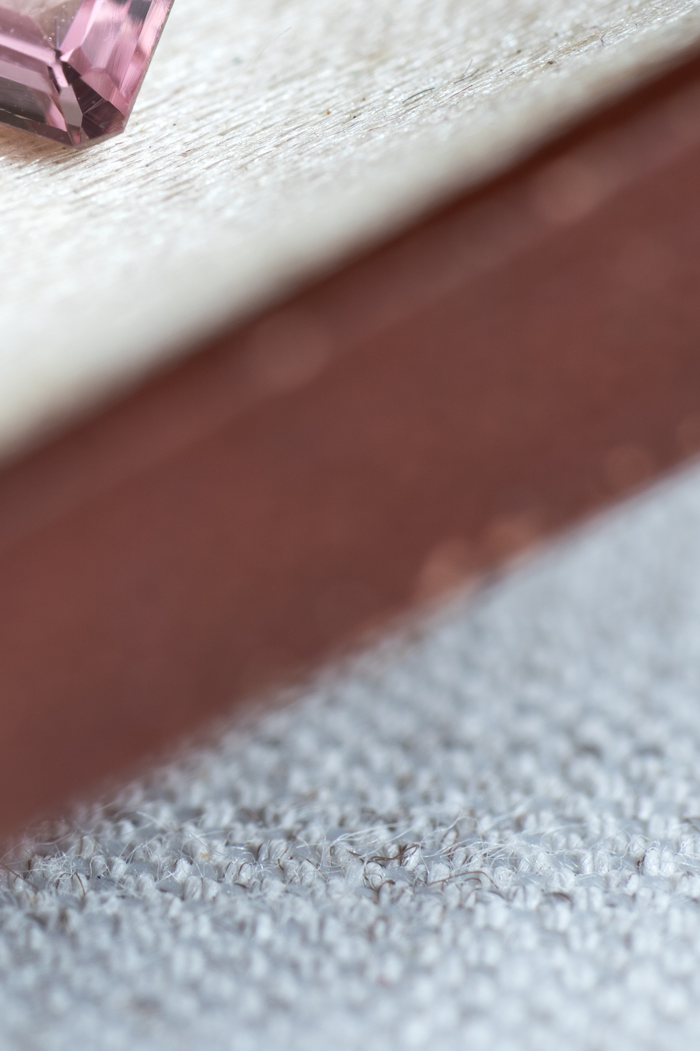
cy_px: 39
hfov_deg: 6.5
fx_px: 6097
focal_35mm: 209
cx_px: -46
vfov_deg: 9.8
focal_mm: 90
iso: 100
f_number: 6.3
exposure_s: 1/8
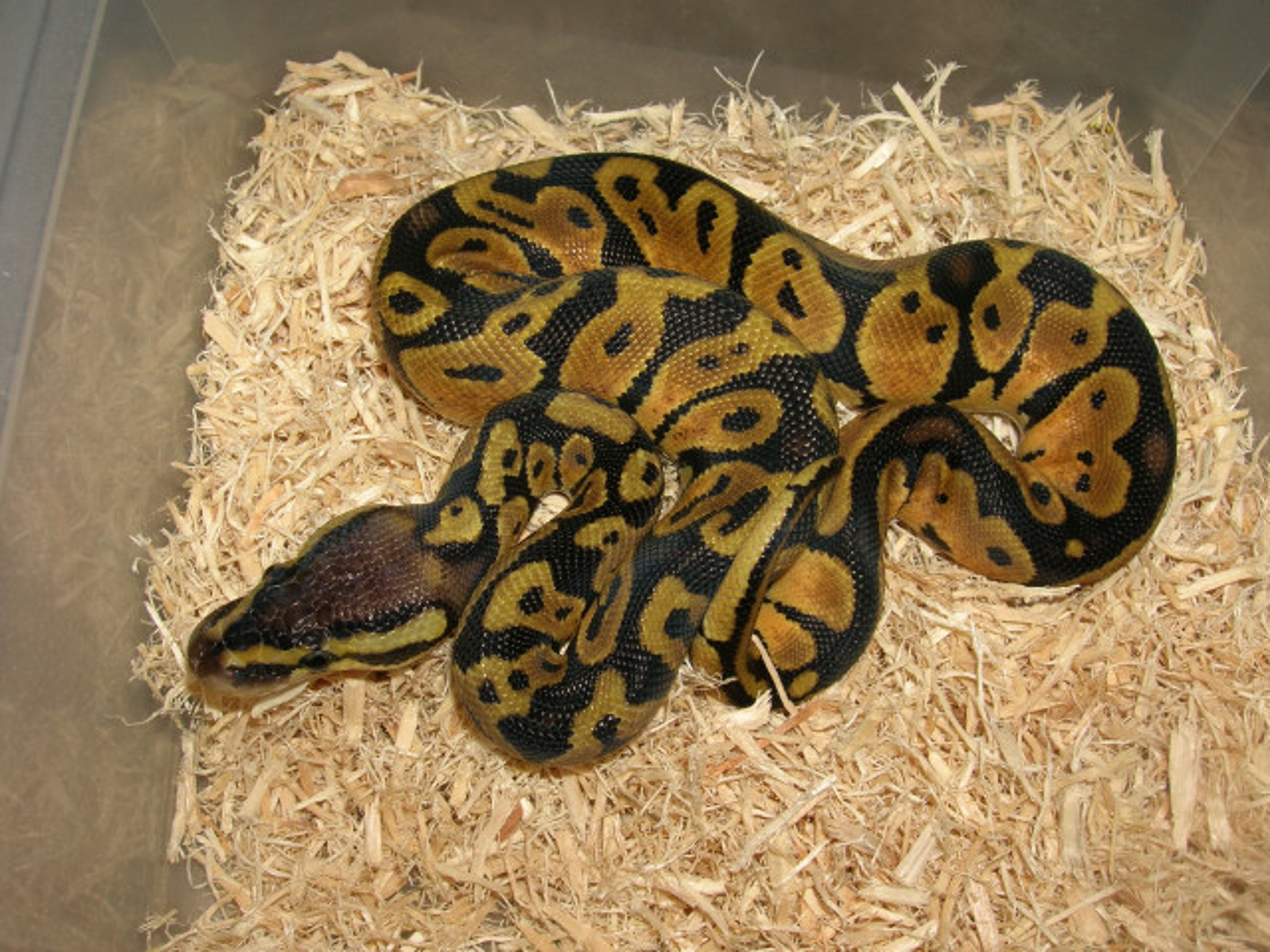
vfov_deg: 37.7
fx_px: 1394
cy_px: 476
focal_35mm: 38
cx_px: 635
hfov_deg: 49.0
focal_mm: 6.4
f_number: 5
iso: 50
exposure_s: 1/60.1
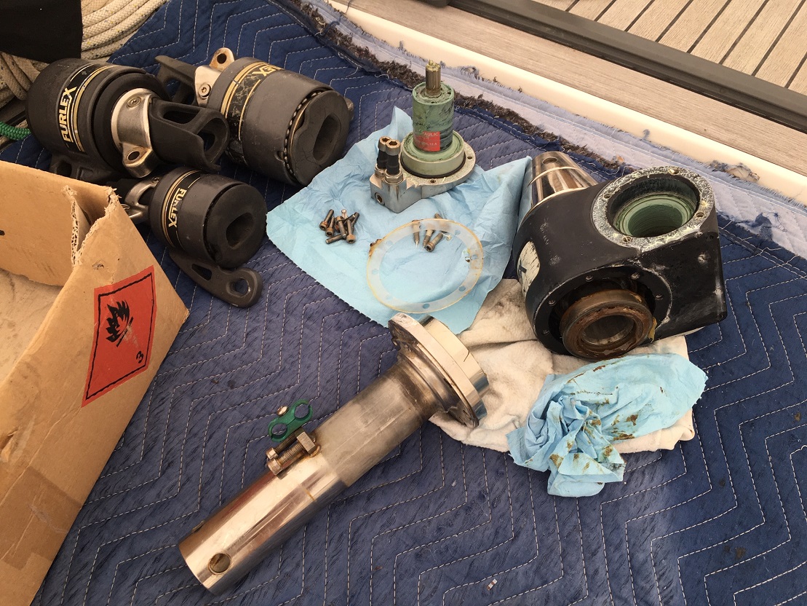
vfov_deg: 48.2
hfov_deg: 61.7
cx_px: 404
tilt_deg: -54.9
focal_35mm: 29
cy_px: 303
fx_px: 676
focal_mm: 4.15
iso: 25
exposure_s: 1/60
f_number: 2.2
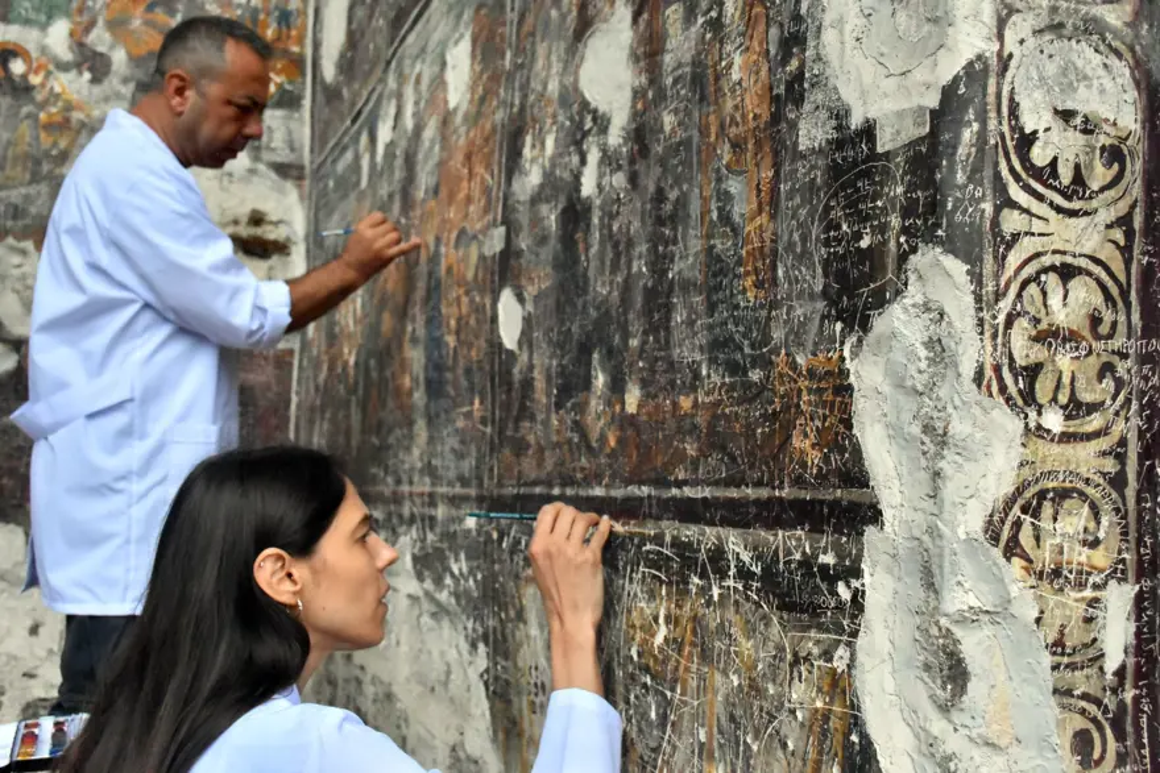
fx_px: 1112
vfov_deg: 38.4
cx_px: 580
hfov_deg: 55.1
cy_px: 386
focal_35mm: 34
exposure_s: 1/8000
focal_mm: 23
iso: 4000
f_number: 5
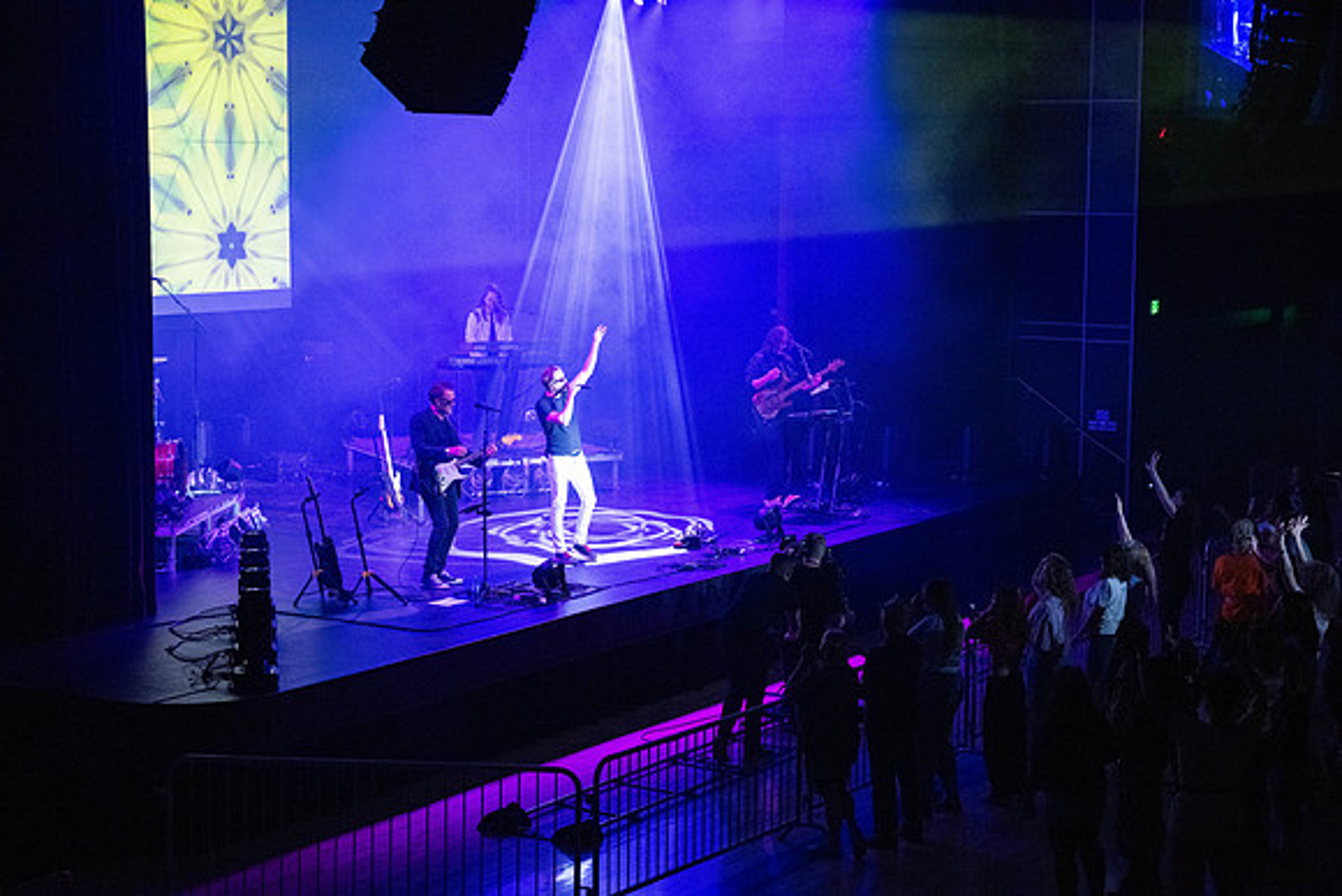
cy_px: 448
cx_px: 671
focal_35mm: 61
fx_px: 2274
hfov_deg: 32.9
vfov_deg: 22.3
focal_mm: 61
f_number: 4
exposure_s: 1/250
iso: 6400
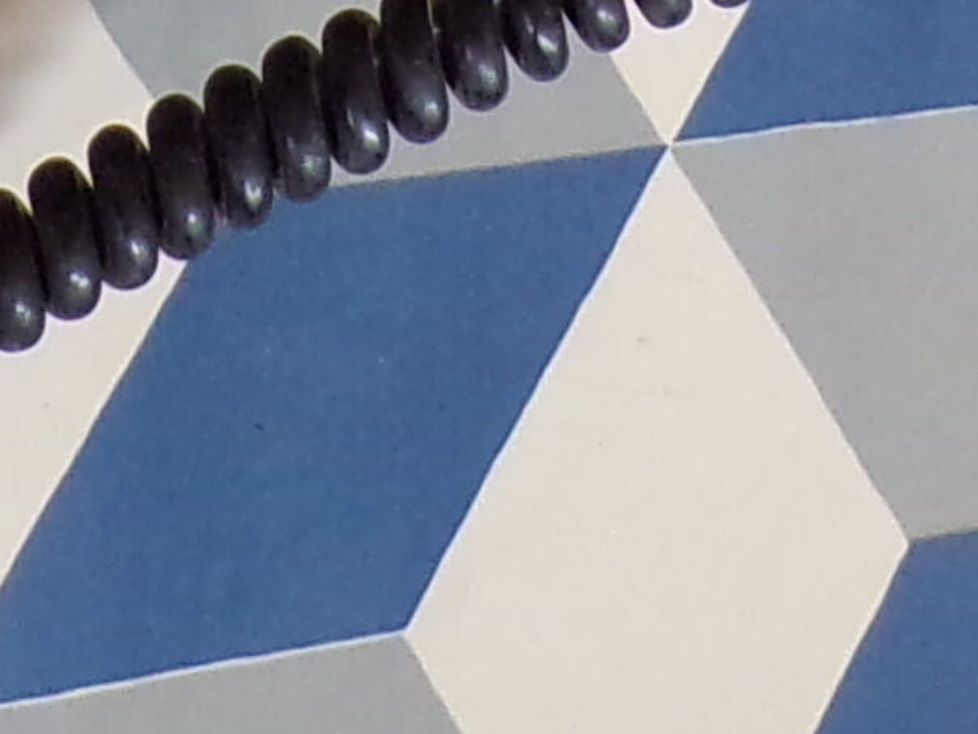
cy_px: -1259
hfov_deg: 10.7
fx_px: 5170
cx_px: -117
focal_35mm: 183
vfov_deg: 7.4
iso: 200
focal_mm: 4.3
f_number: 3
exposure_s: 1/26
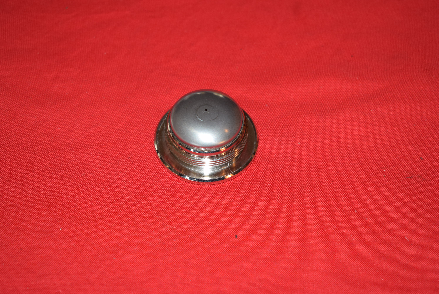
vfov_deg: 20.2
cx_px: 220
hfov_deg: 29.8
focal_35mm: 68
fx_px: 824
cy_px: 147
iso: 400
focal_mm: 45
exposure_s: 1/125
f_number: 5.6
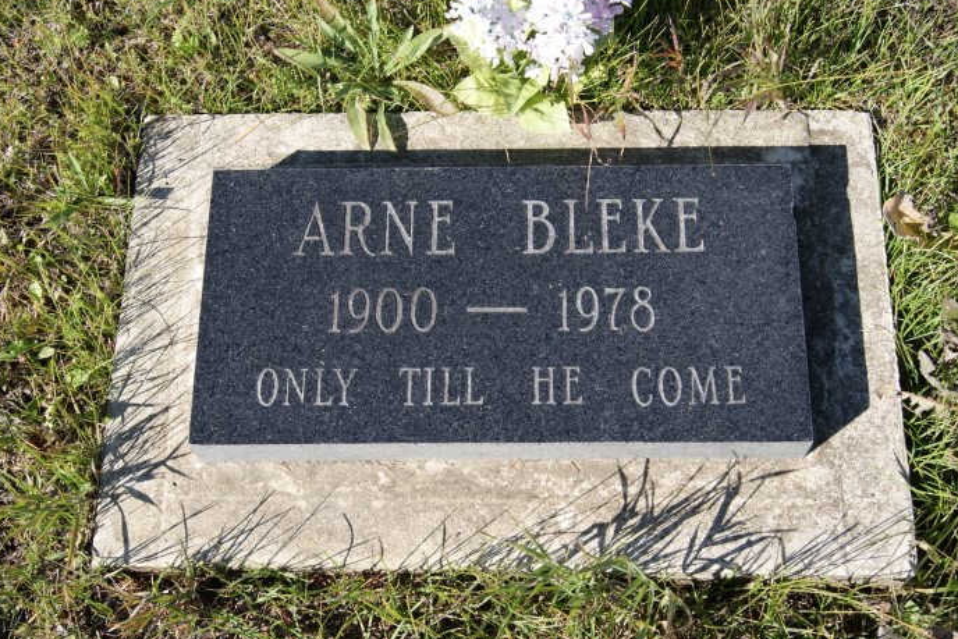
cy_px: 317
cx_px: 478
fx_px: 1424
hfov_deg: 37.2
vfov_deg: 25.3
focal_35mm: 54
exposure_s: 1/160
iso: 100
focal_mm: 35
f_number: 7.1
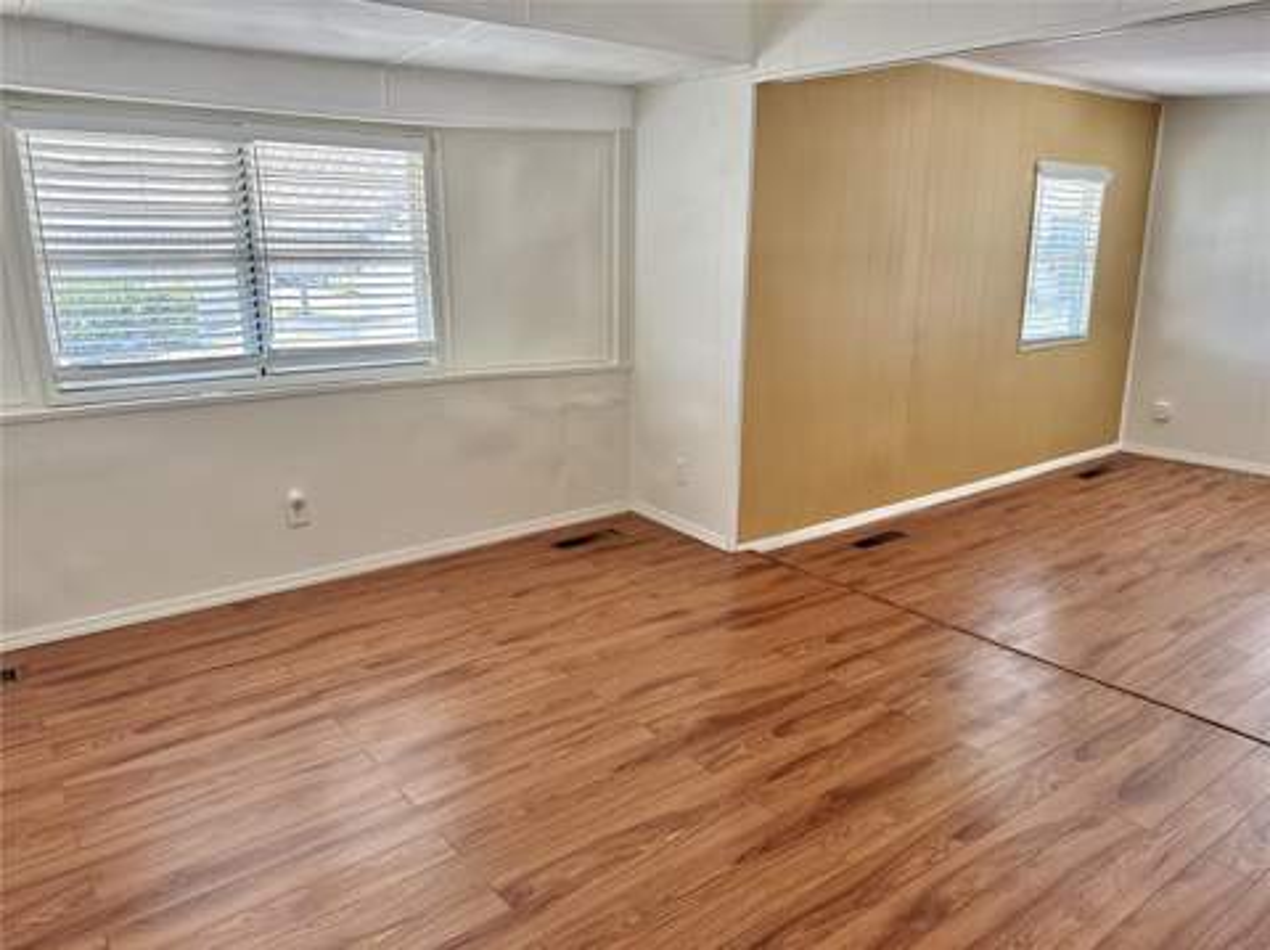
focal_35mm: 24
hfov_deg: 71.7
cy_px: 475
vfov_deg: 56.7
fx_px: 880
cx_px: 635
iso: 200
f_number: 1.78
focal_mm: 6.76
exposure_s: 1/174
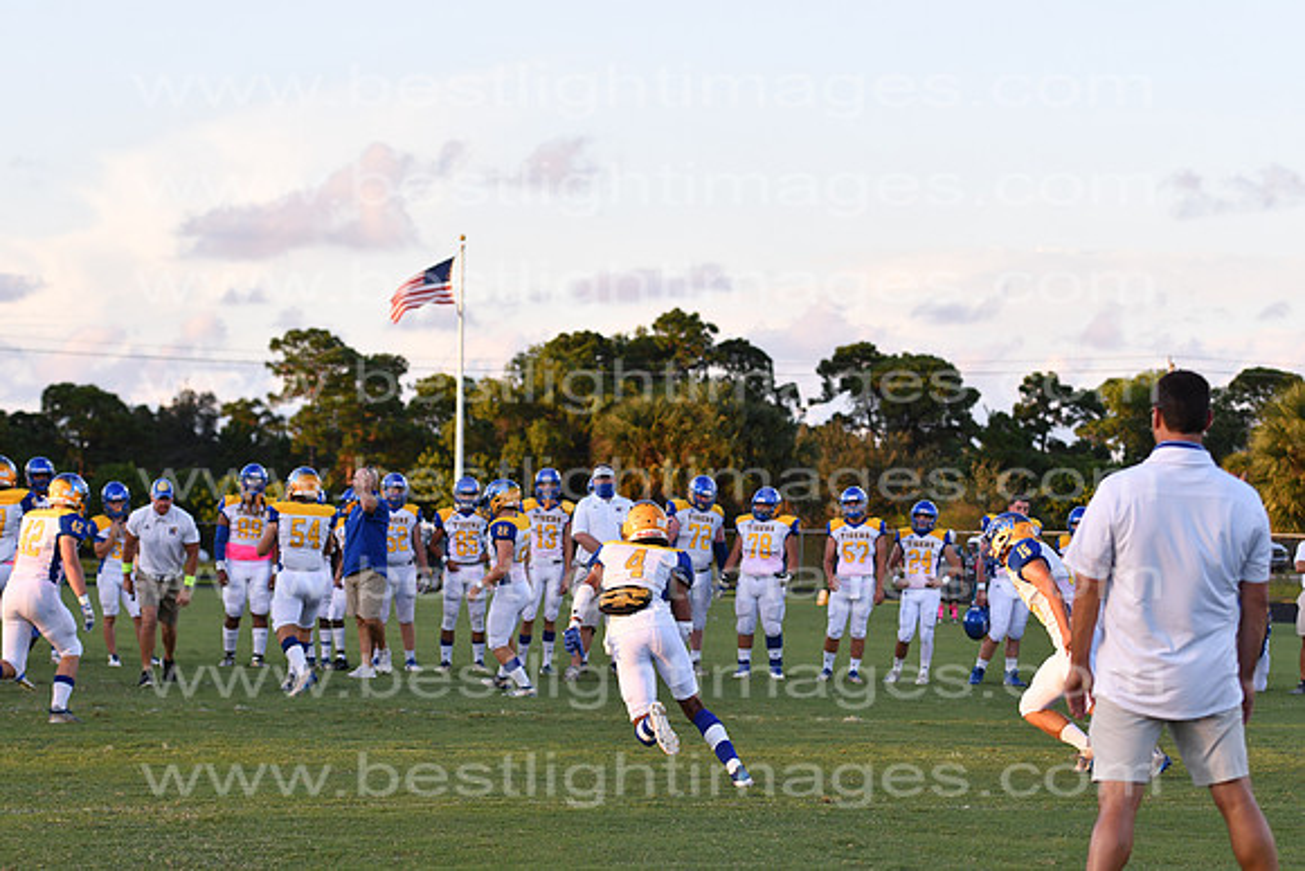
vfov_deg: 13.0
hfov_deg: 19.5
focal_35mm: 105
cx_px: 652
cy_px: 436
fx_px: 3807
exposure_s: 1/1250
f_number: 4
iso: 640
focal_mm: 70
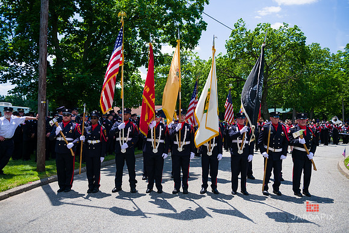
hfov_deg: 63.6
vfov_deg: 45.0
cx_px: 174
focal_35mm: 29
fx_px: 281
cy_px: 116
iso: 200
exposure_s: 1/3200
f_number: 4
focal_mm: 29
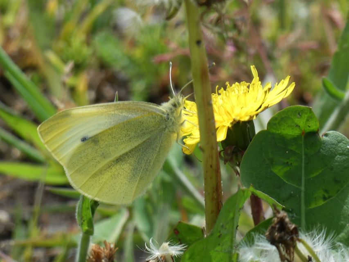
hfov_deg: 4.8
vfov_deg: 3.6
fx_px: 4164
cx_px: 174
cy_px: 131
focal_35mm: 413
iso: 80
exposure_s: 1/125
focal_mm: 74
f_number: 5.6
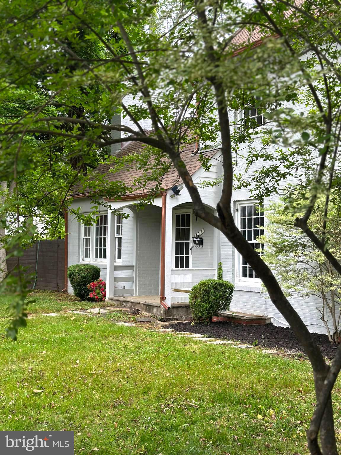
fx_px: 630
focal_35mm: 48
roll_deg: -2.1
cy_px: 228
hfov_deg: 30.3
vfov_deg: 39.7
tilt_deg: +2.8
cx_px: 170
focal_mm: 6.86
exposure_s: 1/235
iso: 80
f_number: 1.78
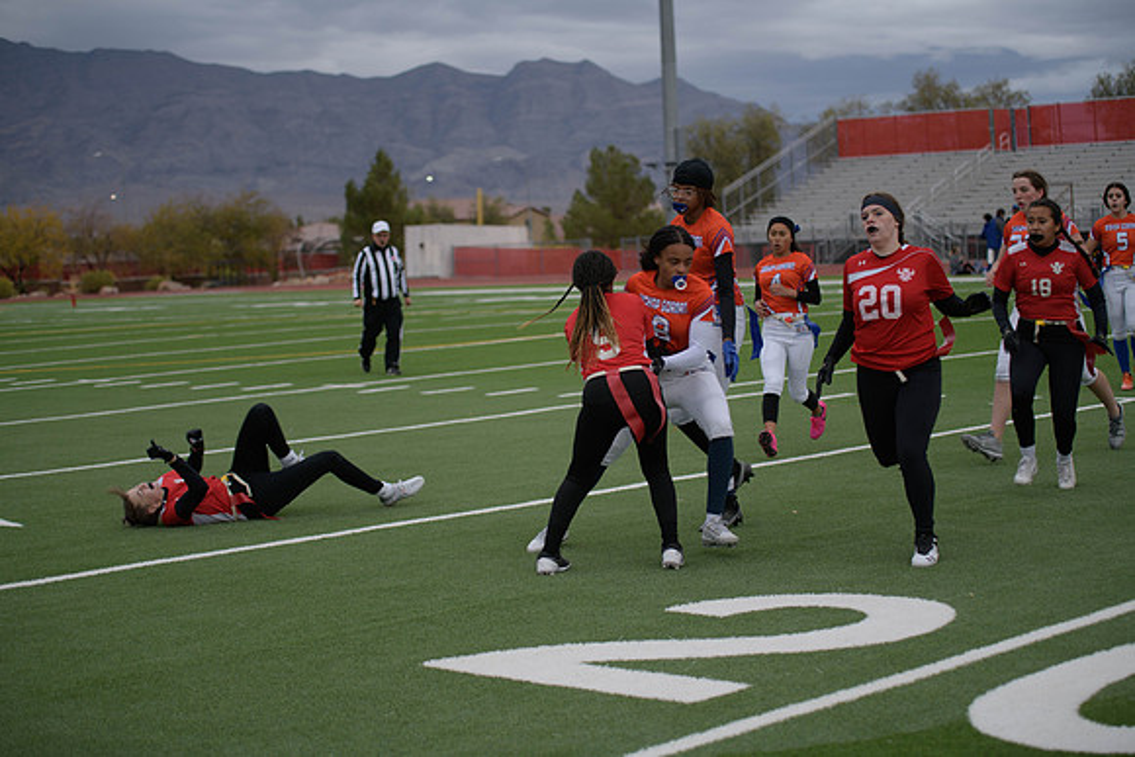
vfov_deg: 19.5
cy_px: 378
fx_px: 2207
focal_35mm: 70
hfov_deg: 28.8
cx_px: 568
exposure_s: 1/200
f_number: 2.8
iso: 160
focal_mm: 70
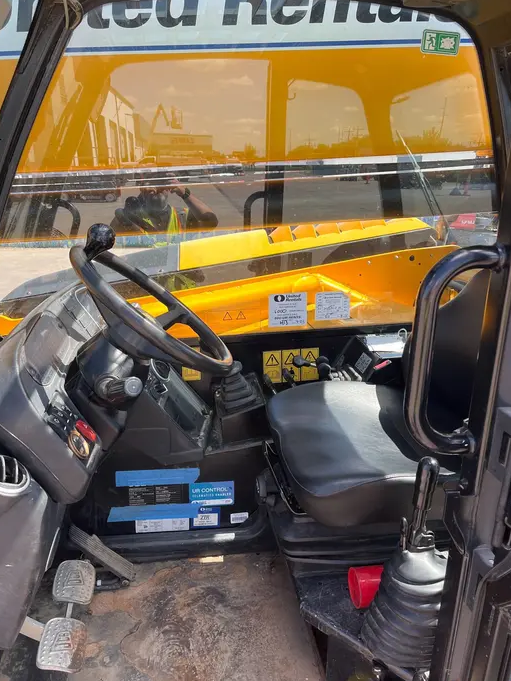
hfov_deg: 49.8
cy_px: 348
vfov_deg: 63.4
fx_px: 551
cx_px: 247
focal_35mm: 28
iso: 50
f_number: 1.6
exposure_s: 1/602
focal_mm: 5.1
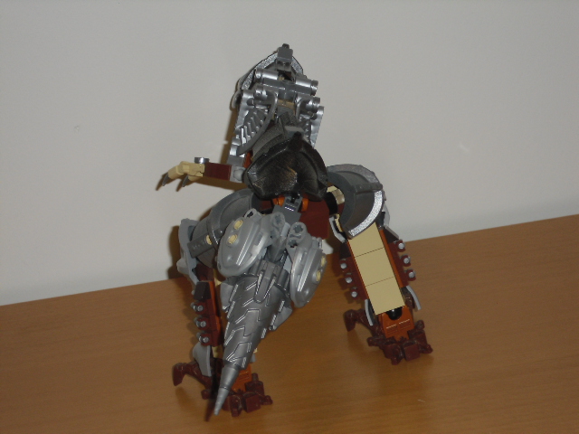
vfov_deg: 14.1
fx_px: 1756
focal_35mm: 105
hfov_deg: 18.7
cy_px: 217
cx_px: 290
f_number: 5.6
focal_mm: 18.9
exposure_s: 1/60
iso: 200
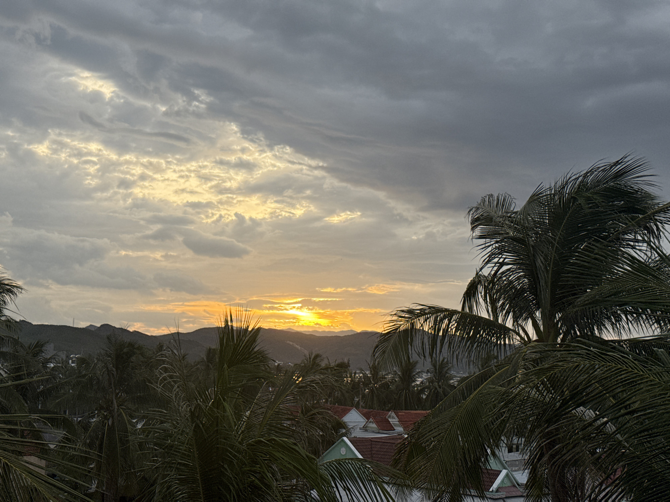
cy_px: 251
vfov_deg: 30.3
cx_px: 335
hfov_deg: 39.7
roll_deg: -1.9
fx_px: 929
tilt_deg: +6.9
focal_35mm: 48
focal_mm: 6.76
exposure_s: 1/885
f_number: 1.78
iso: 64
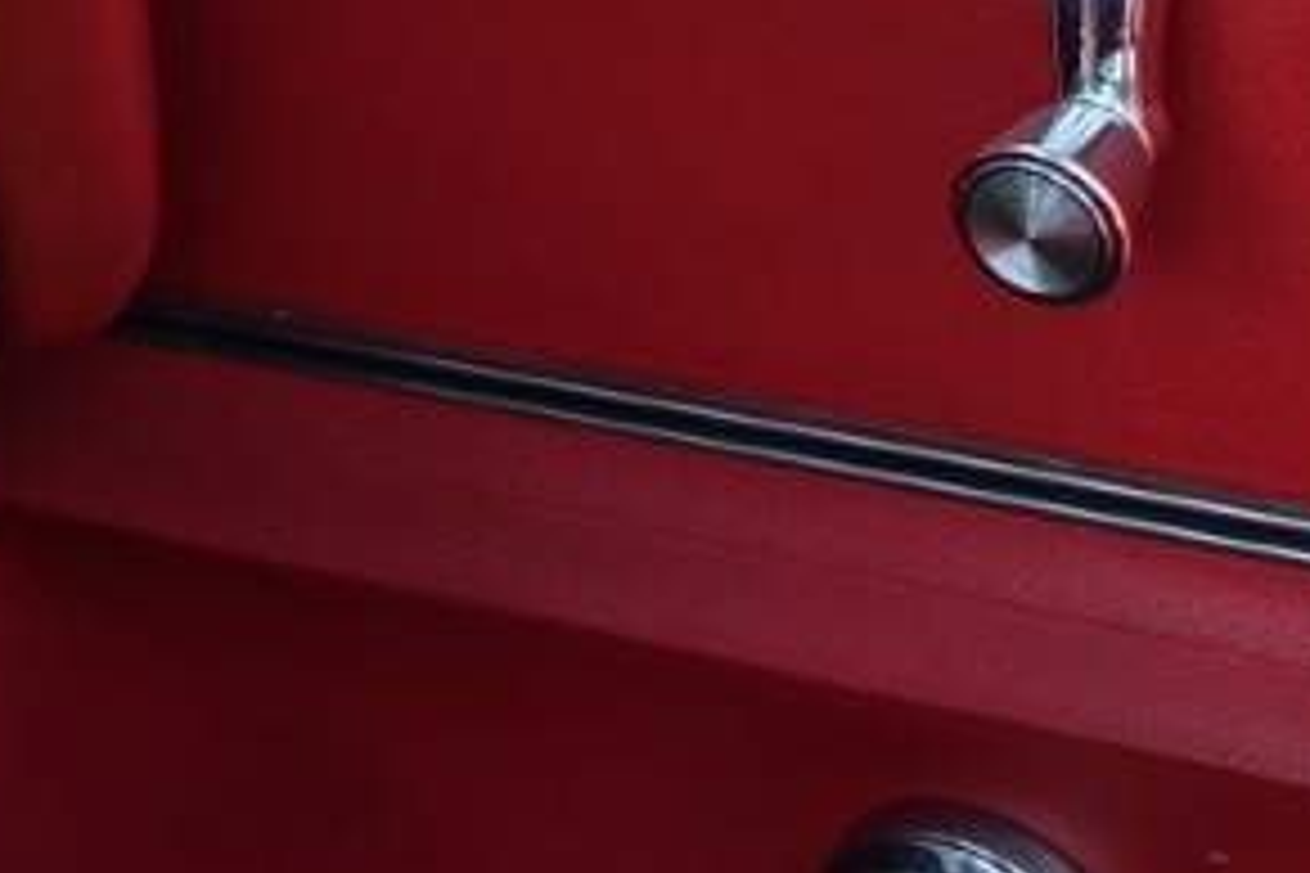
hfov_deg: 7.4
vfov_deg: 5.0
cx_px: -356
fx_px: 10079
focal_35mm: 277
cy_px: -14
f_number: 4
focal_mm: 25.7
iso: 125
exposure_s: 1/125
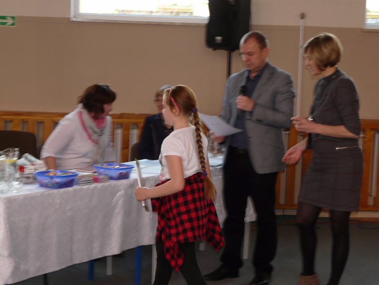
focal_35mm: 85
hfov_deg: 23.0
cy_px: 142
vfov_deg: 17.4
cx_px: 190
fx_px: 931
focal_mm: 14
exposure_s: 1/50
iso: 100
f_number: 3.6
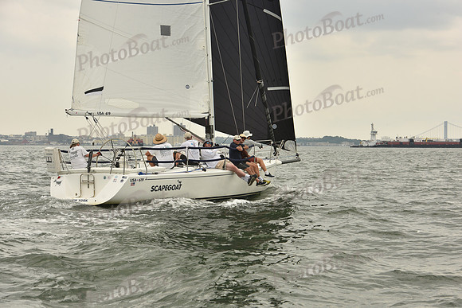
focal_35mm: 70
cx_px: 231
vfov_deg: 19.5
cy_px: 154
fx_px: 899
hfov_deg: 28.8
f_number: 9
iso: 250
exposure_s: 1/640
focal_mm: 70
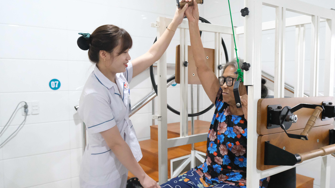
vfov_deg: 36.7
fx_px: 284
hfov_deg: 61.0
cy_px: 100
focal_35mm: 32
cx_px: 169
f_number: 4.2
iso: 12800
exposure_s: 1/220
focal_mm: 20.3
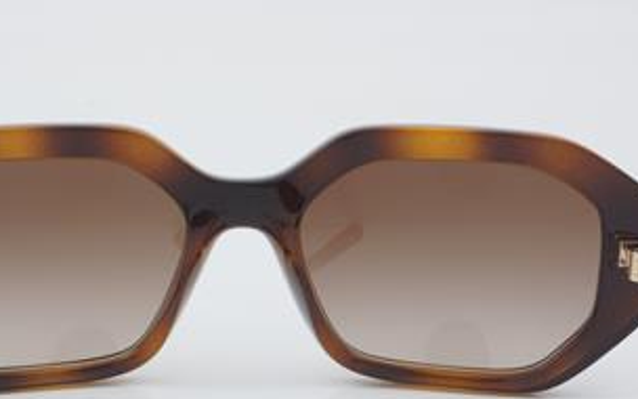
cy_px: 260
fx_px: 1924
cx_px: 246
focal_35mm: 111
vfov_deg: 11.8
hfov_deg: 18.8
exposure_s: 1/3
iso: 100
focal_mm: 55
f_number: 32
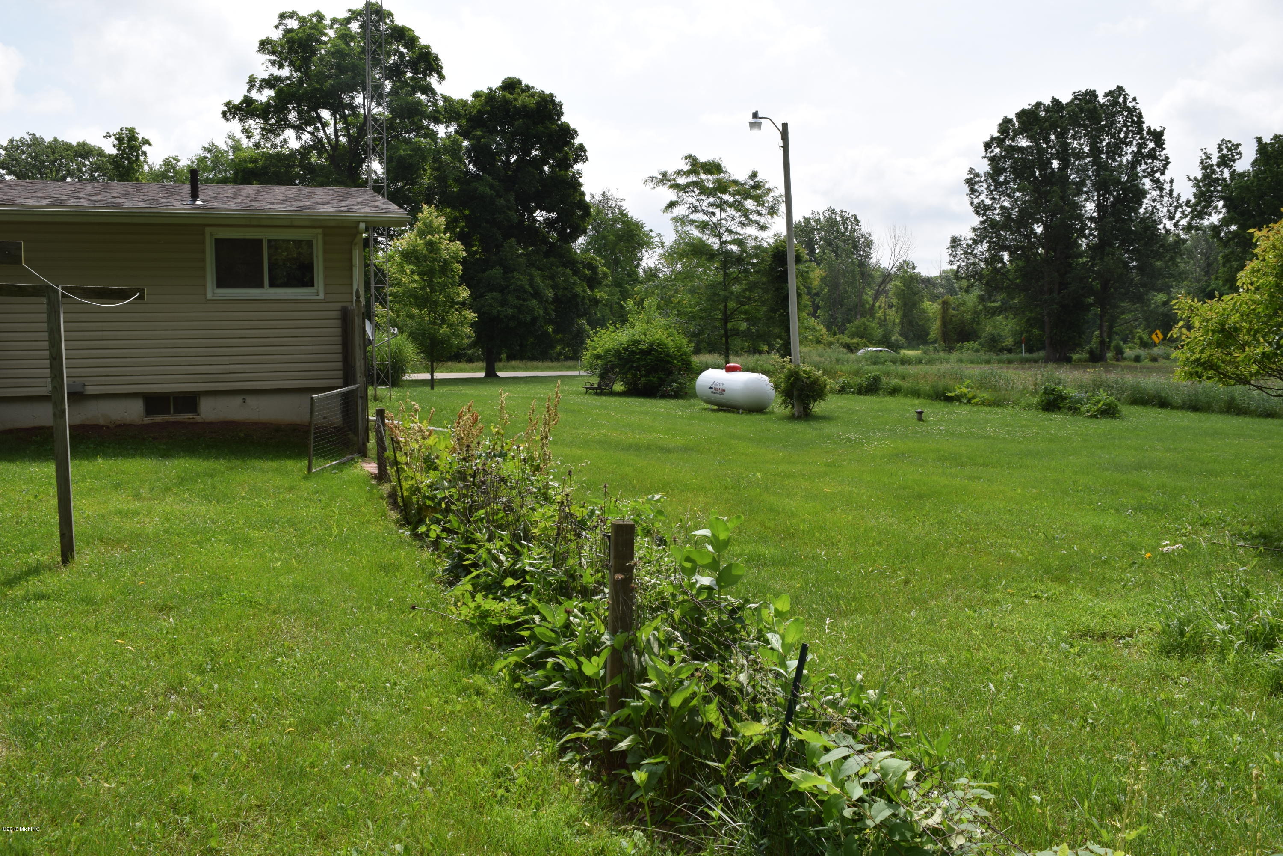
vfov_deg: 47.9
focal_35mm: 27
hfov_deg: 67.4
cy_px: 428
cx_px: 642
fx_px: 962
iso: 100
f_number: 10
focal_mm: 18
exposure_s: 1/200
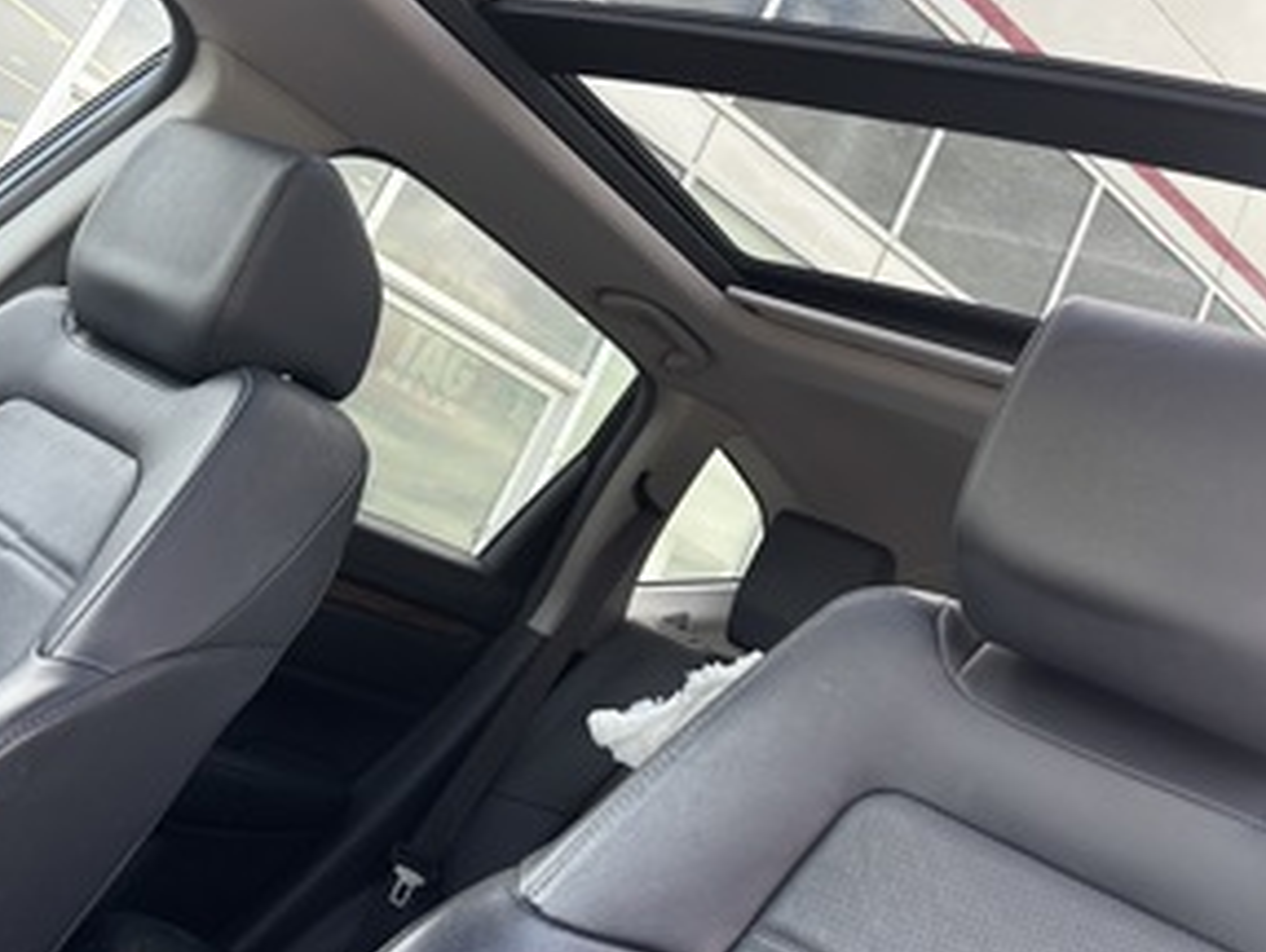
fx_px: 1392
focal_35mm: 38
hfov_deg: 48.8
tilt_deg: +15.1
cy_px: 337
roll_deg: -24.9
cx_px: 719
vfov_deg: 37.5
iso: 50
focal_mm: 5.96
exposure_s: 1/121
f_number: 1.6
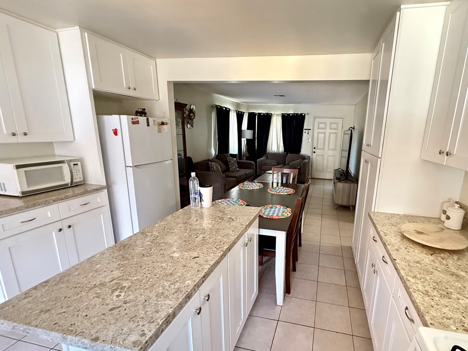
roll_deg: -2.0
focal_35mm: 17
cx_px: 282
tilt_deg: -12.6
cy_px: 183
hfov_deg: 89.8
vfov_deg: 74.7
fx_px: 230
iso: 1000
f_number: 2.2
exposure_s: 1/60
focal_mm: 2.22
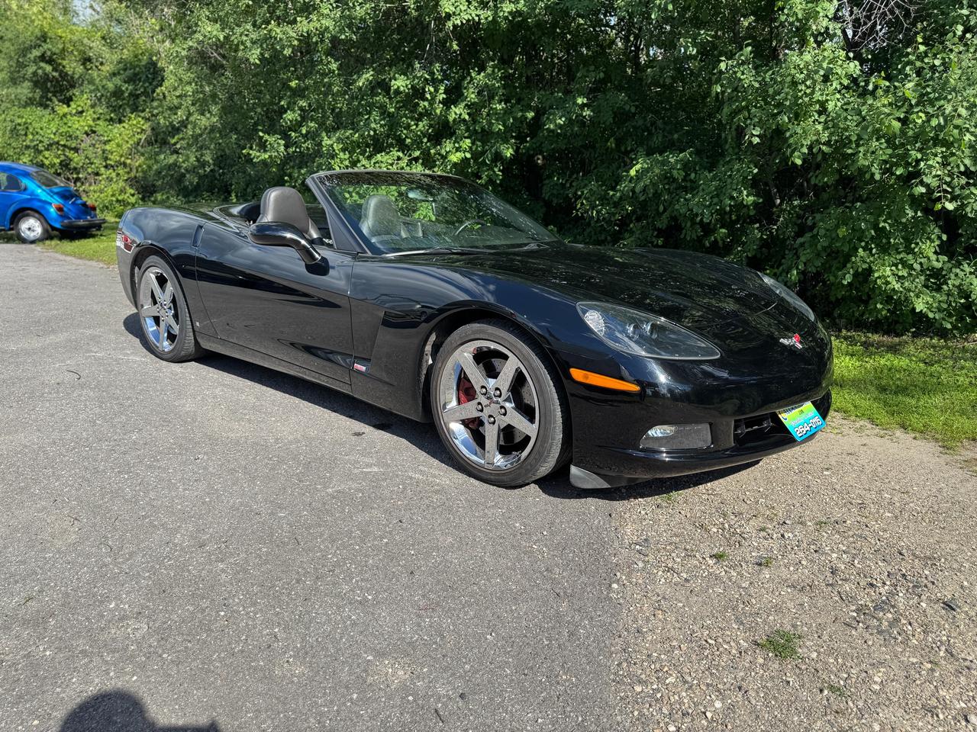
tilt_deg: -16.2
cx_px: 488
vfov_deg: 56.8
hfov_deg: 71.6
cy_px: 366
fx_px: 677
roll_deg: +1.3
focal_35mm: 24
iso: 80
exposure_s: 1/2604
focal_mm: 6.76
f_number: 1.78
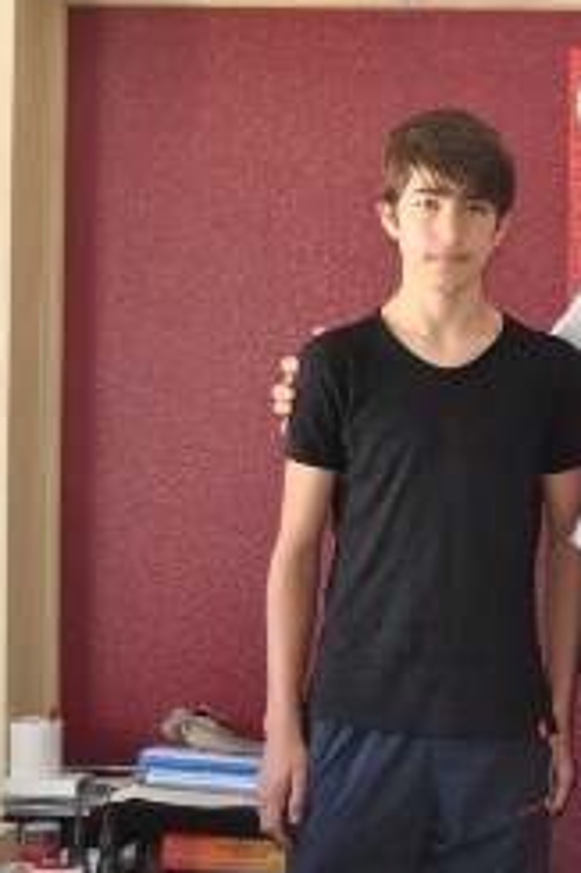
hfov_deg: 15.4
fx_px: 2058
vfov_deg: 24.0
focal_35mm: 85
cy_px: 435
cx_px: 724
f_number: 5.6
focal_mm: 31
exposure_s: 1/60
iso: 2500
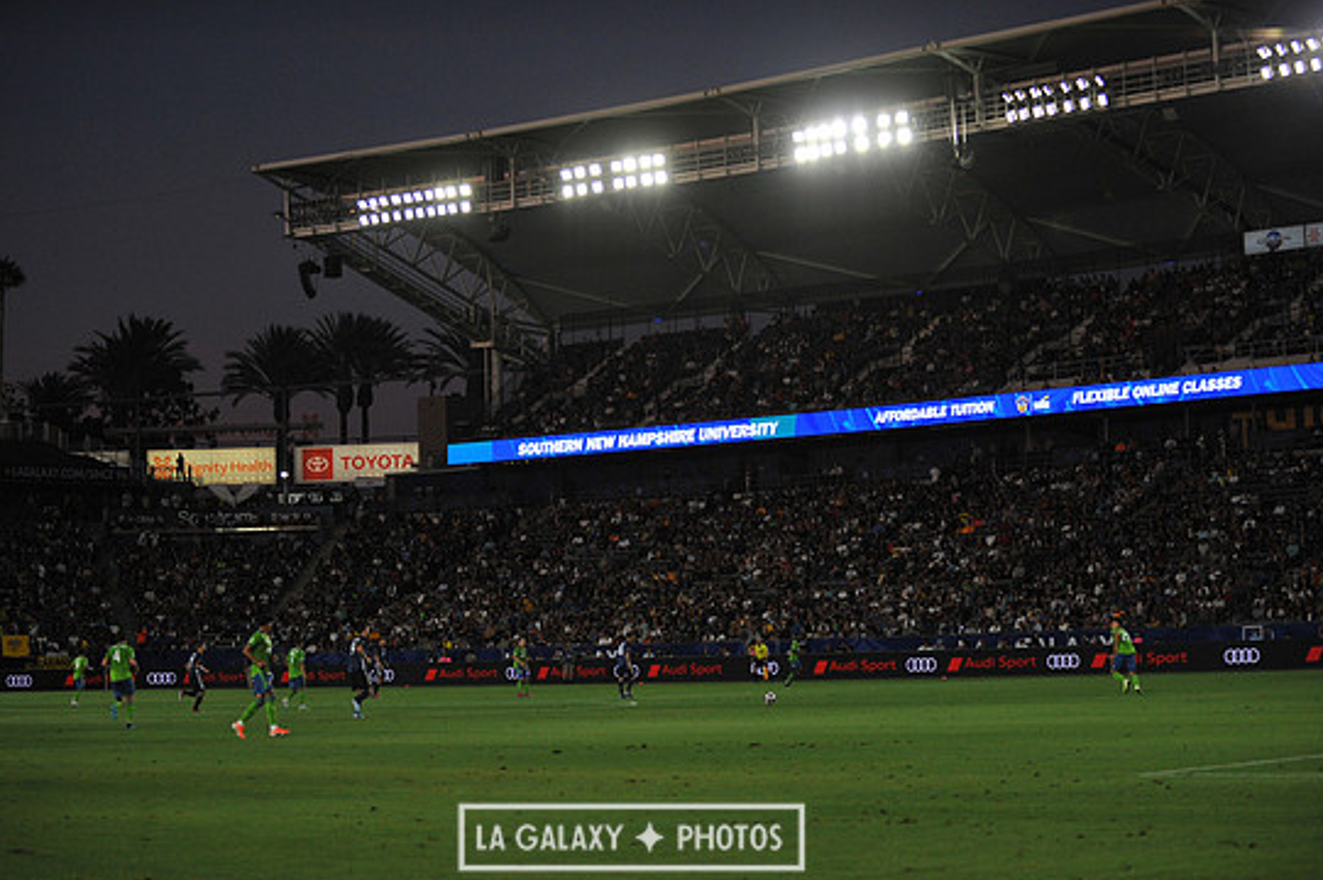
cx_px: 631
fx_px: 2754
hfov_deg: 27.0
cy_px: 469
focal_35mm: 75
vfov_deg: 18.2
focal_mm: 70
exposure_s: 1/2500
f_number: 2.8
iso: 1600
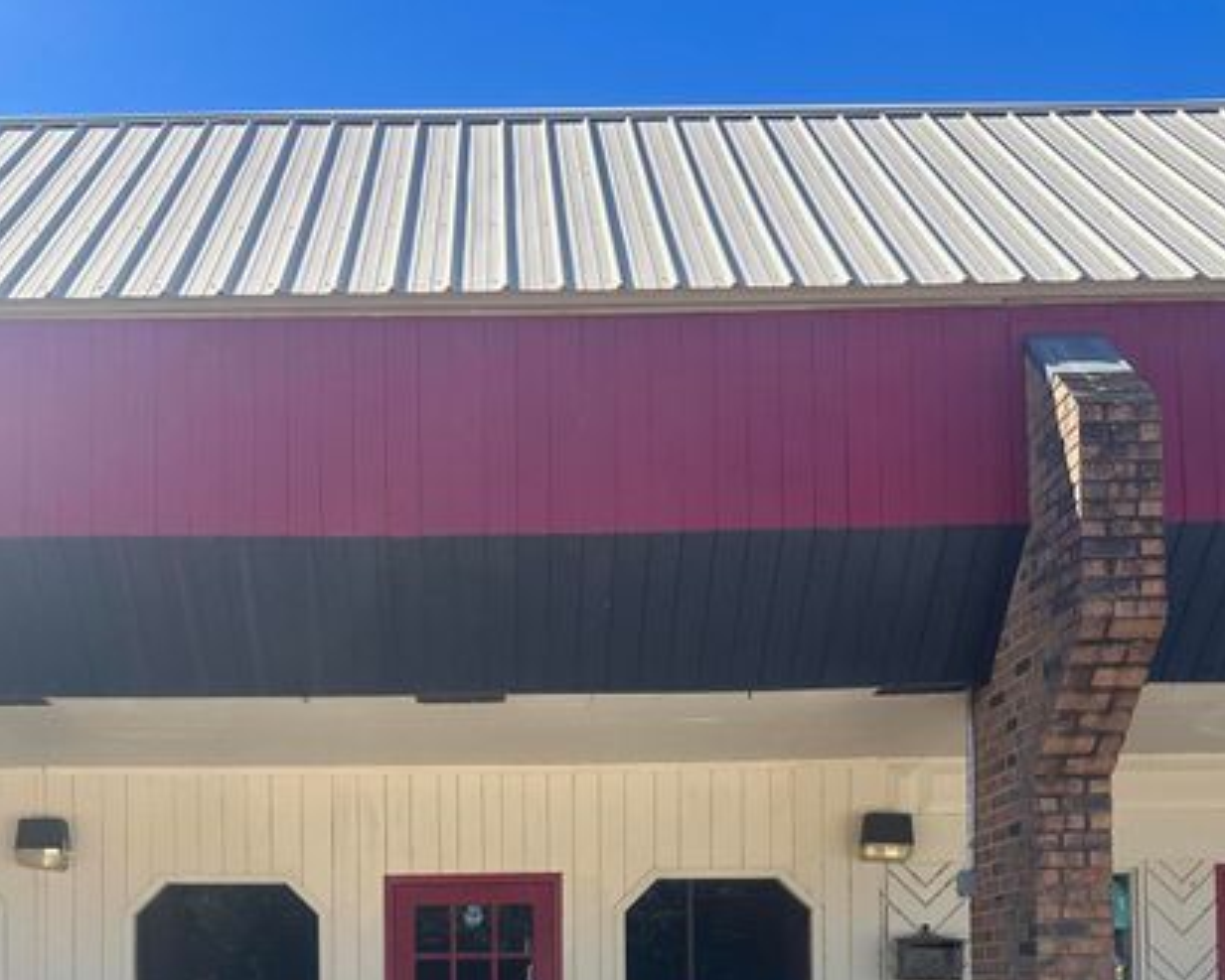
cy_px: 958
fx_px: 1378
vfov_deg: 35.7
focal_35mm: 38
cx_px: 501
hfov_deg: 47.7
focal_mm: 6.86
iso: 80
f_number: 1.78
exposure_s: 1/2110
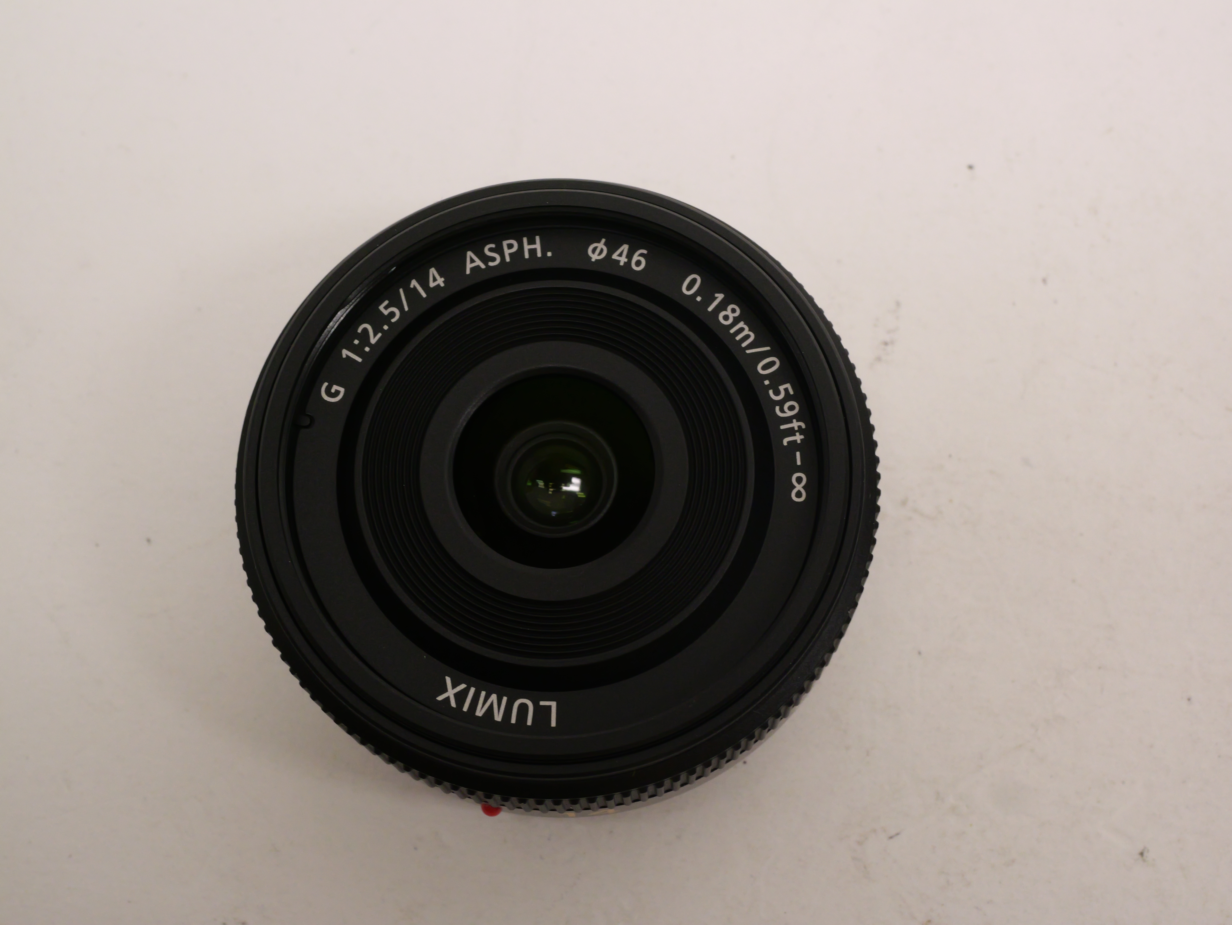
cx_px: 616
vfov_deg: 24.4
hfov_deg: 32.2
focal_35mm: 60
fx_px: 2136
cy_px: 462
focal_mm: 30
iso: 1600
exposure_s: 1/60
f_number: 9
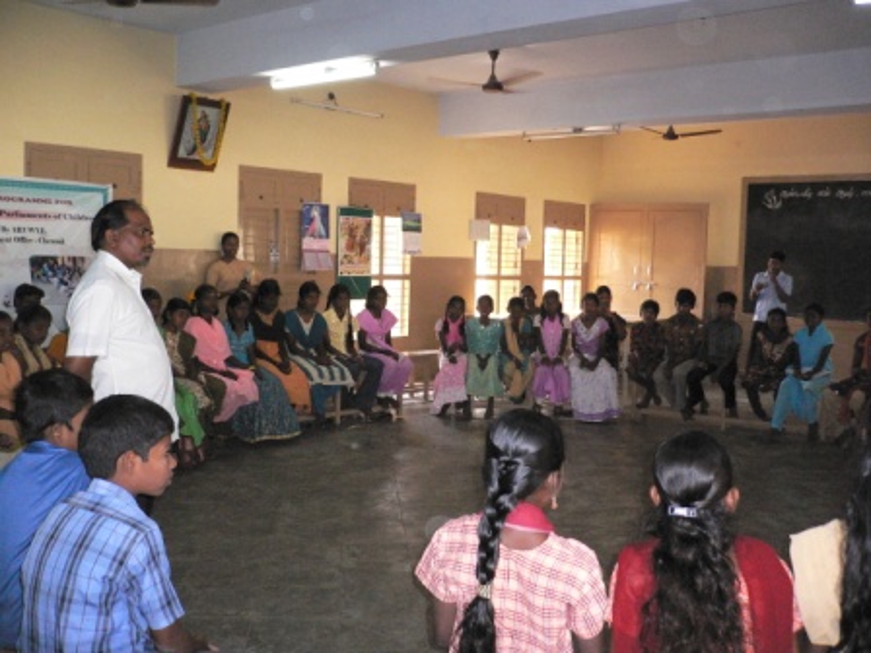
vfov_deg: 40.7
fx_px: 881
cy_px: 326
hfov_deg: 52.6
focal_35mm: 35
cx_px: 436
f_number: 2.8
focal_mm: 5.8
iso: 400
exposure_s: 1/60
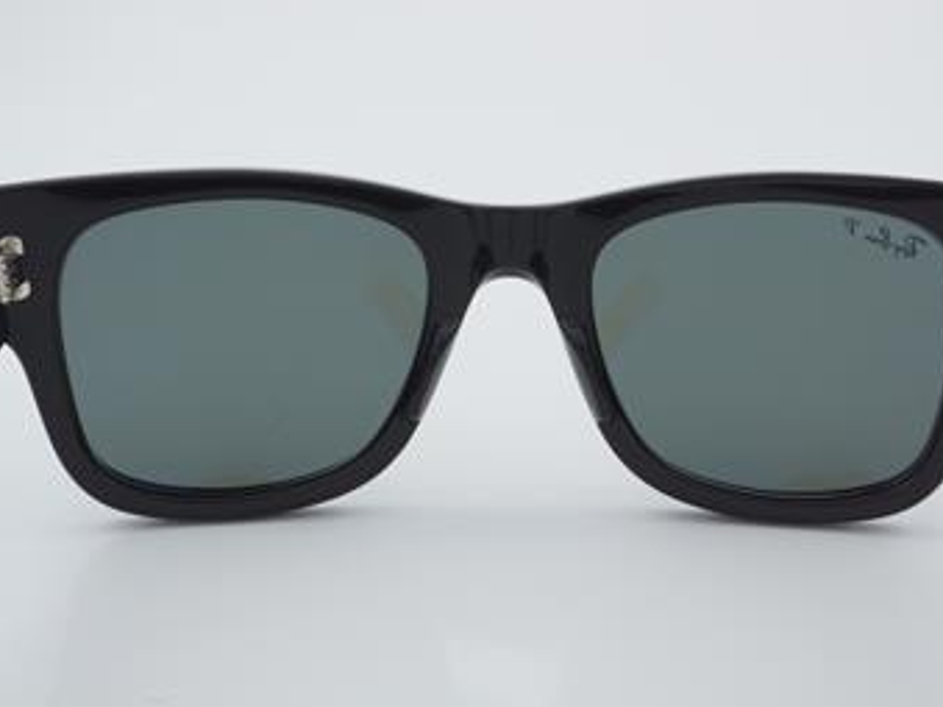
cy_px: 342
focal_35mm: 60
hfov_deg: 32.4
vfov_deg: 24.6
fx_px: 1622
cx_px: 512
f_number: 32
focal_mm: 35
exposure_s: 1/4
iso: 100
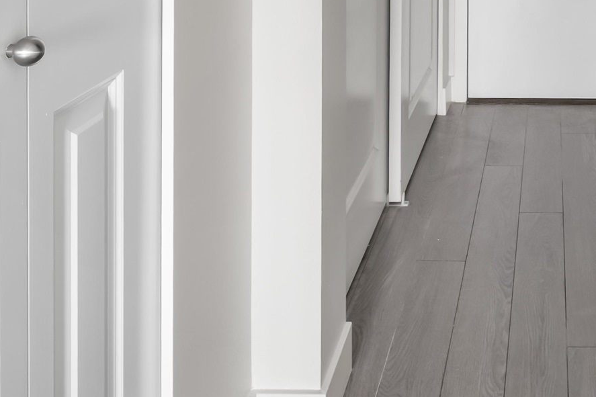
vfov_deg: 23.8
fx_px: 773
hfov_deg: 38.5
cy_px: -171
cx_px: 561
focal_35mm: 47
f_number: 9
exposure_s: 1/8
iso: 250
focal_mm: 9
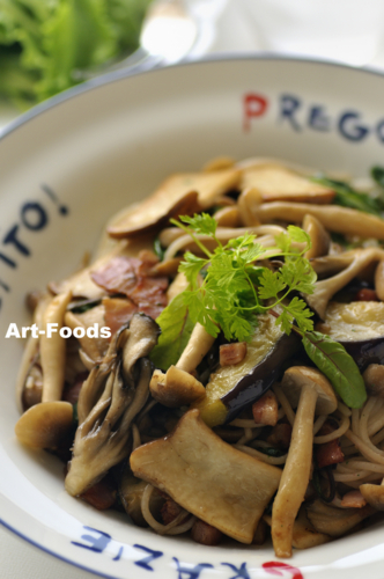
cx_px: 192
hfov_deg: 10.1
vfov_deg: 15.2
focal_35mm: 135
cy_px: 290
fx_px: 2166
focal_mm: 90
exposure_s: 1/250
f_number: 4
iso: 200
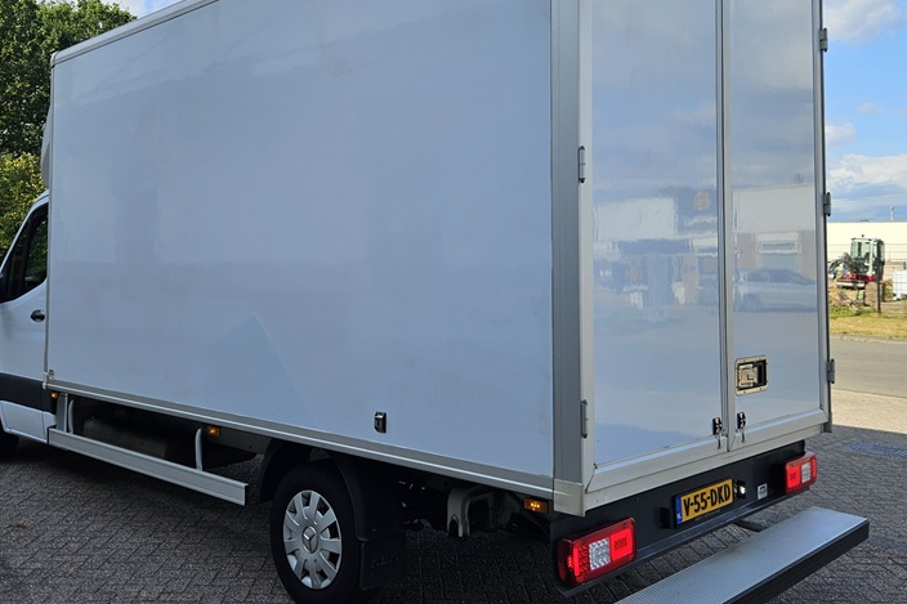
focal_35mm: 34
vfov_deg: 38.7
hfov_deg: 55.8
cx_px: 420
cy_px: 237
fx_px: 856
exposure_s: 1/1202
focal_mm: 5.4
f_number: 1.8
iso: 25
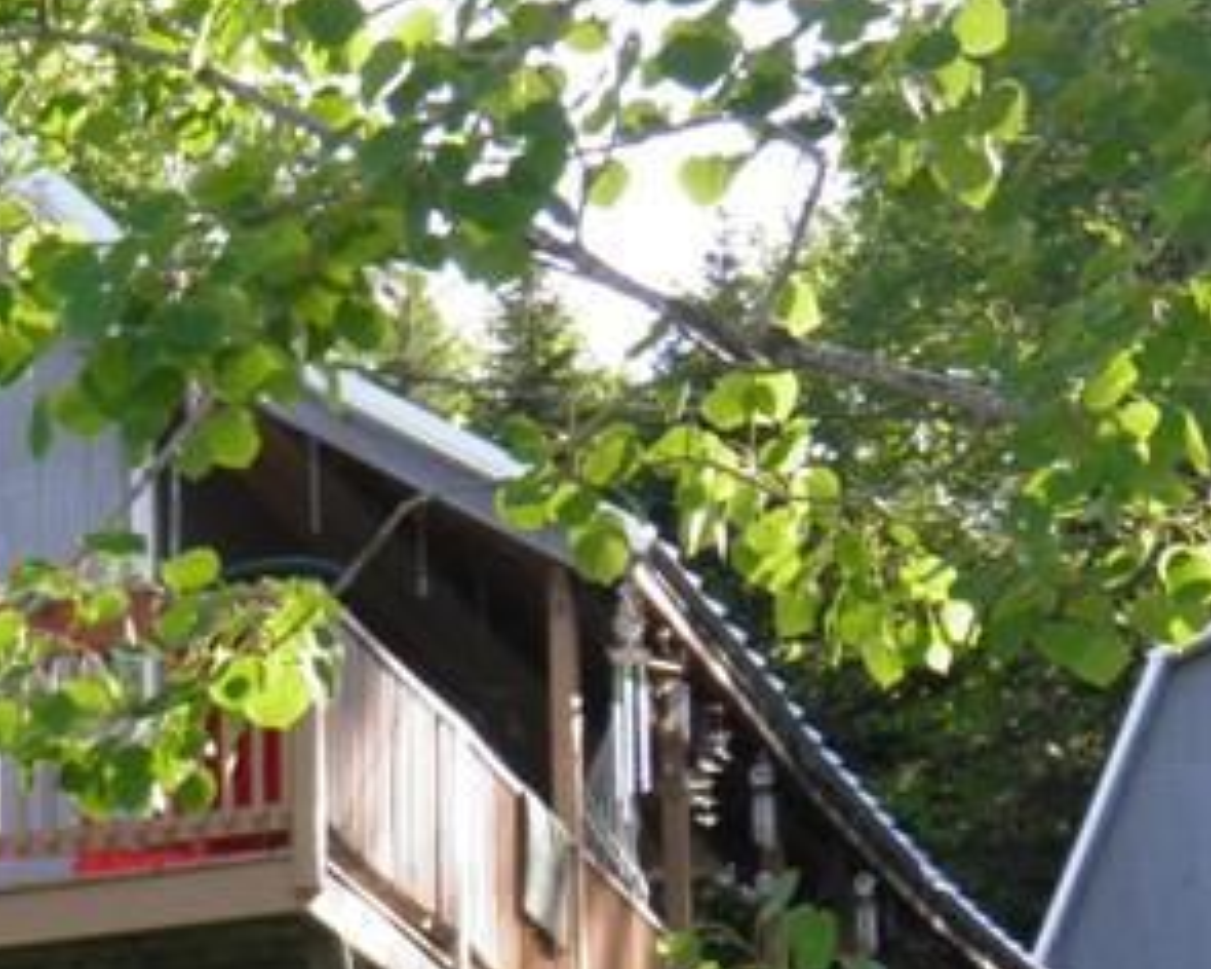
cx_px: -755
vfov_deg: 7.3
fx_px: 7527
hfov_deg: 8.9
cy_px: 928
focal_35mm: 210
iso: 50
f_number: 4.2
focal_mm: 11.2
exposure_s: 1/80
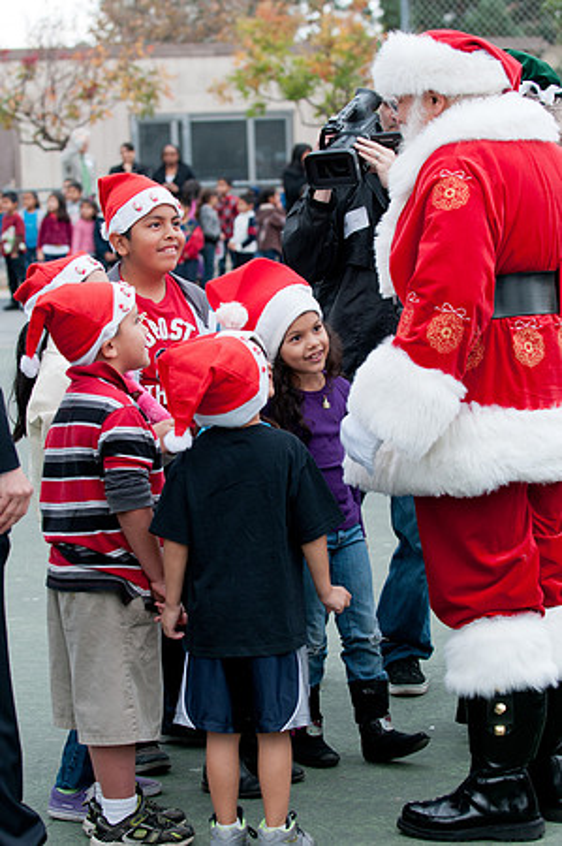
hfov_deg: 13.0
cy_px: 423
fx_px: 2464
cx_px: 281
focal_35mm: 105
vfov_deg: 19.5
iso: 220
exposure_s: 1/250
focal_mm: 70
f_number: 4
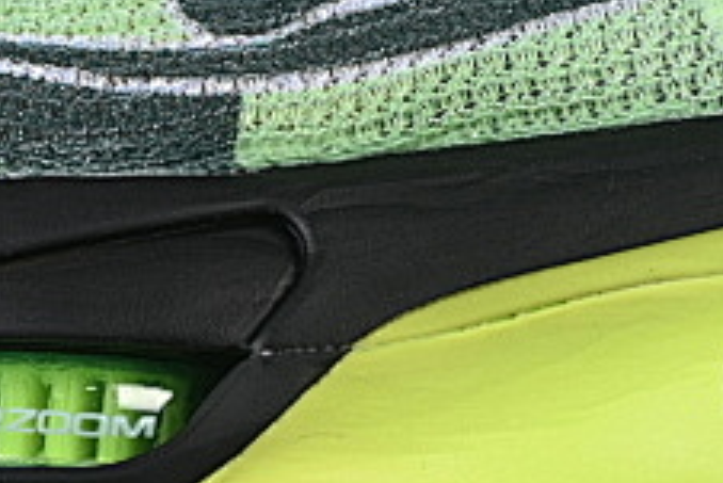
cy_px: -170
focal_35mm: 358
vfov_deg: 3.8
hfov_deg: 5.8
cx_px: 416
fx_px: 7194
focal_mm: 50
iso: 160
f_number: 8
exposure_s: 1/80
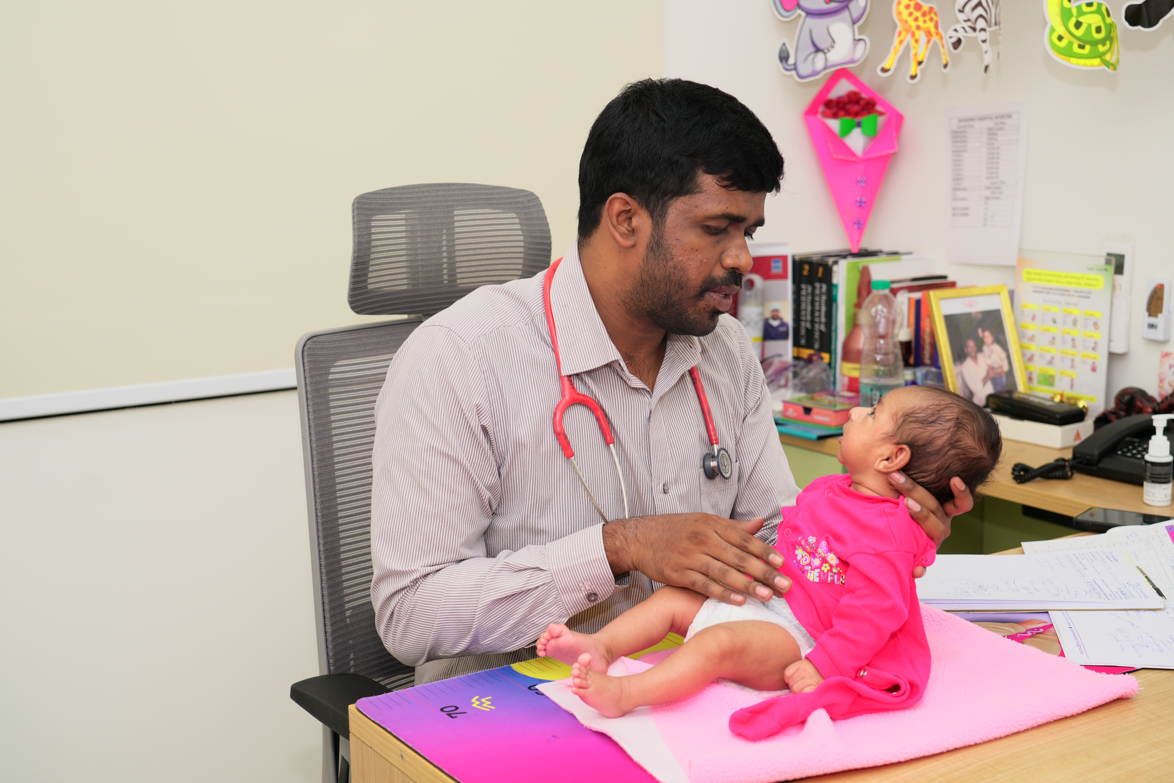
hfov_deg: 44.5
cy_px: 392
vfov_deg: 30.5
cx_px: 587
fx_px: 1435
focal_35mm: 44
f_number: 4.5
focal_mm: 44
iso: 250
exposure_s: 1/125
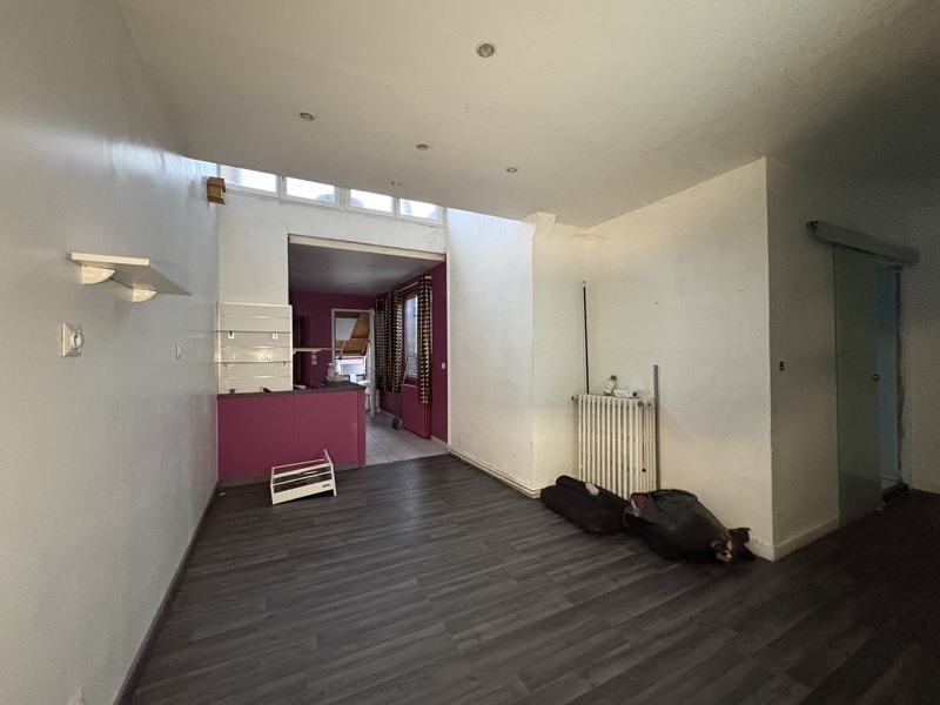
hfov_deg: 102.1
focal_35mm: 14
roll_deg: +0.6
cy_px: 352
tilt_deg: -0.1
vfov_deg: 85.7
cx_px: 470
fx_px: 380
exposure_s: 1/40
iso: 1000
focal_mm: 2.22
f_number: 2.2
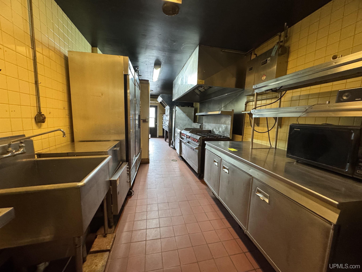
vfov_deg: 85.7
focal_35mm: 14
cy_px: 136
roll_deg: -2.6
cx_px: 181
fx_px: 146
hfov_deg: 102.1
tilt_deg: -5.7
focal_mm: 2.22
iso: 640
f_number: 2.2
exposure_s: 1/60
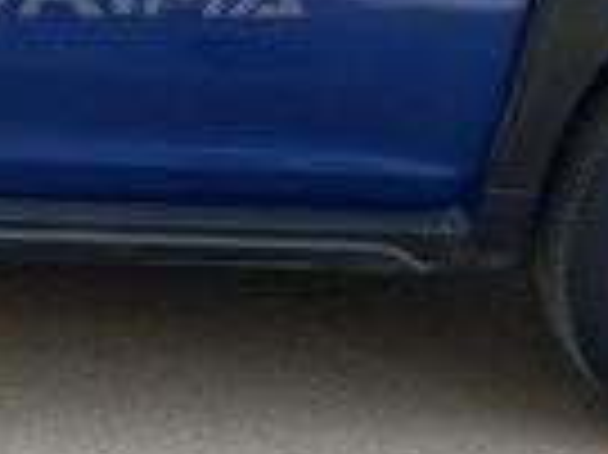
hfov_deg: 15.2
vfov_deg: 11.5
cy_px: -74
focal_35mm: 126
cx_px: -95
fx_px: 2211
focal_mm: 5.7
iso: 40
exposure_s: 1/250
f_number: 1.5
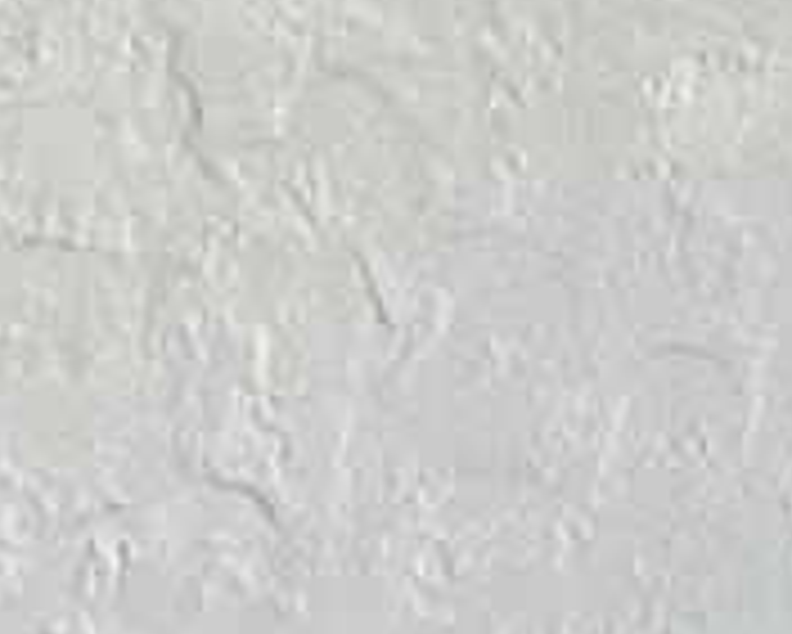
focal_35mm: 128
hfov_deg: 7.4
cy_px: -515
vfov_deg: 11.2
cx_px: 3478
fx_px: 3002
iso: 320
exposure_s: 1/200
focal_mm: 15
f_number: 7.1
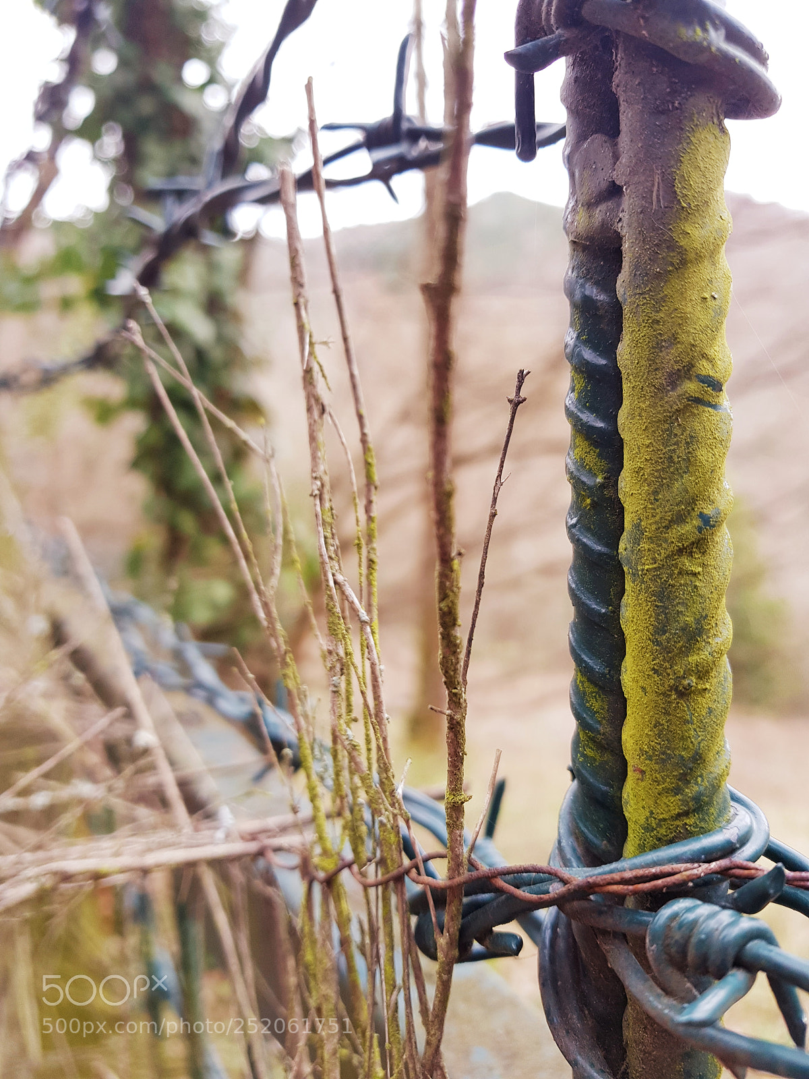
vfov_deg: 67.3
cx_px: 404
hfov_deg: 53.1
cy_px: 540
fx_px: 810
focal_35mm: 26
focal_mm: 4.2
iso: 50
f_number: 1.7
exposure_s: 1/137
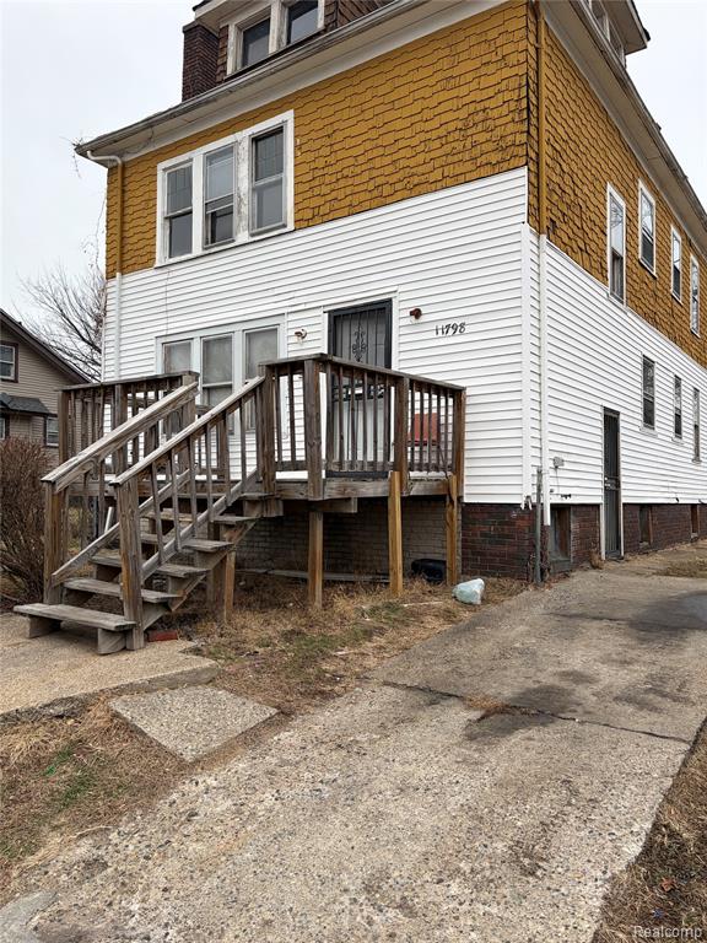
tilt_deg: +4.5
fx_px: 708
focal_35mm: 26
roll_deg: +0.3
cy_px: 472
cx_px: 354
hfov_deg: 53.1
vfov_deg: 67.3
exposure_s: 1/739
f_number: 1.6
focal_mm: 5.96
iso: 50
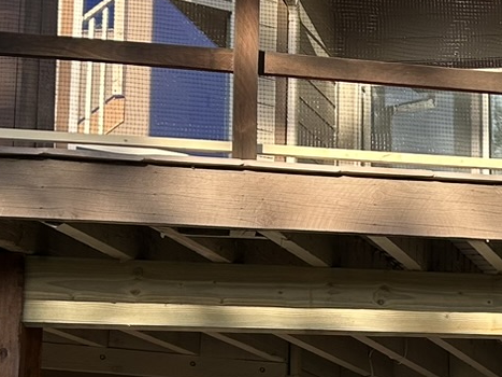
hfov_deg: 16.2
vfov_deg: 12.9
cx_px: 685
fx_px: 1653
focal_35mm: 114
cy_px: 332
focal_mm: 5.7
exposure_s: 1/924
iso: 50
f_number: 1.5
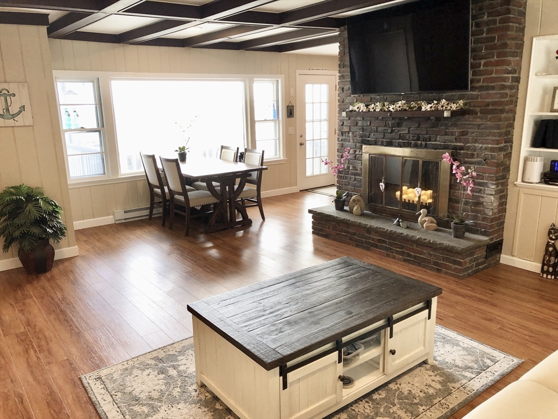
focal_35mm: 28
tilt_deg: -15.1
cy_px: 210
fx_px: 451
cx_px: 279
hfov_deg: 63.4
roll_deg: +2.3
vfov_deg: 49.7
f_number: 1.8
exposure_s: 1/30
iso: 25
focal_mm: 4
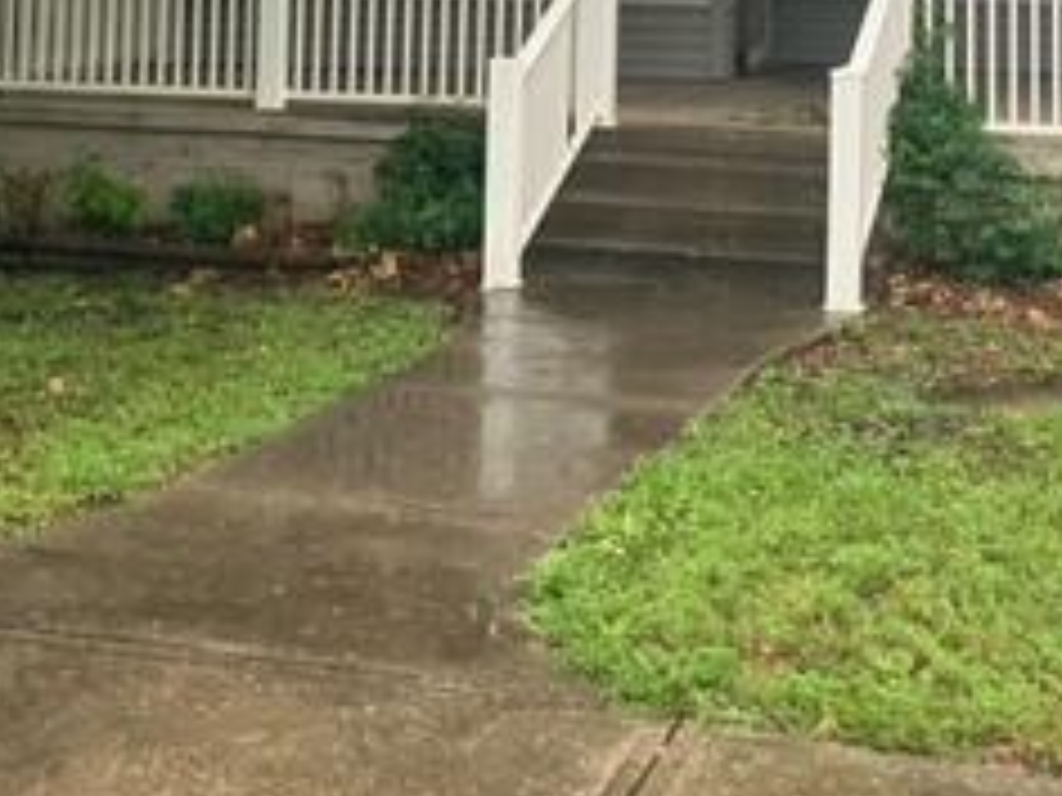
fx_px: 2332
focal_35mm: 76
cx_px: 621
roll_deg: -1.3
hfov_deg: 25.6
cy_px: -229
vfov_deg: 18.1
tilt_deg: +3.1
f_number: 1.8
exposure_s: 1/60
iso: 125
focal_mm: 3.99
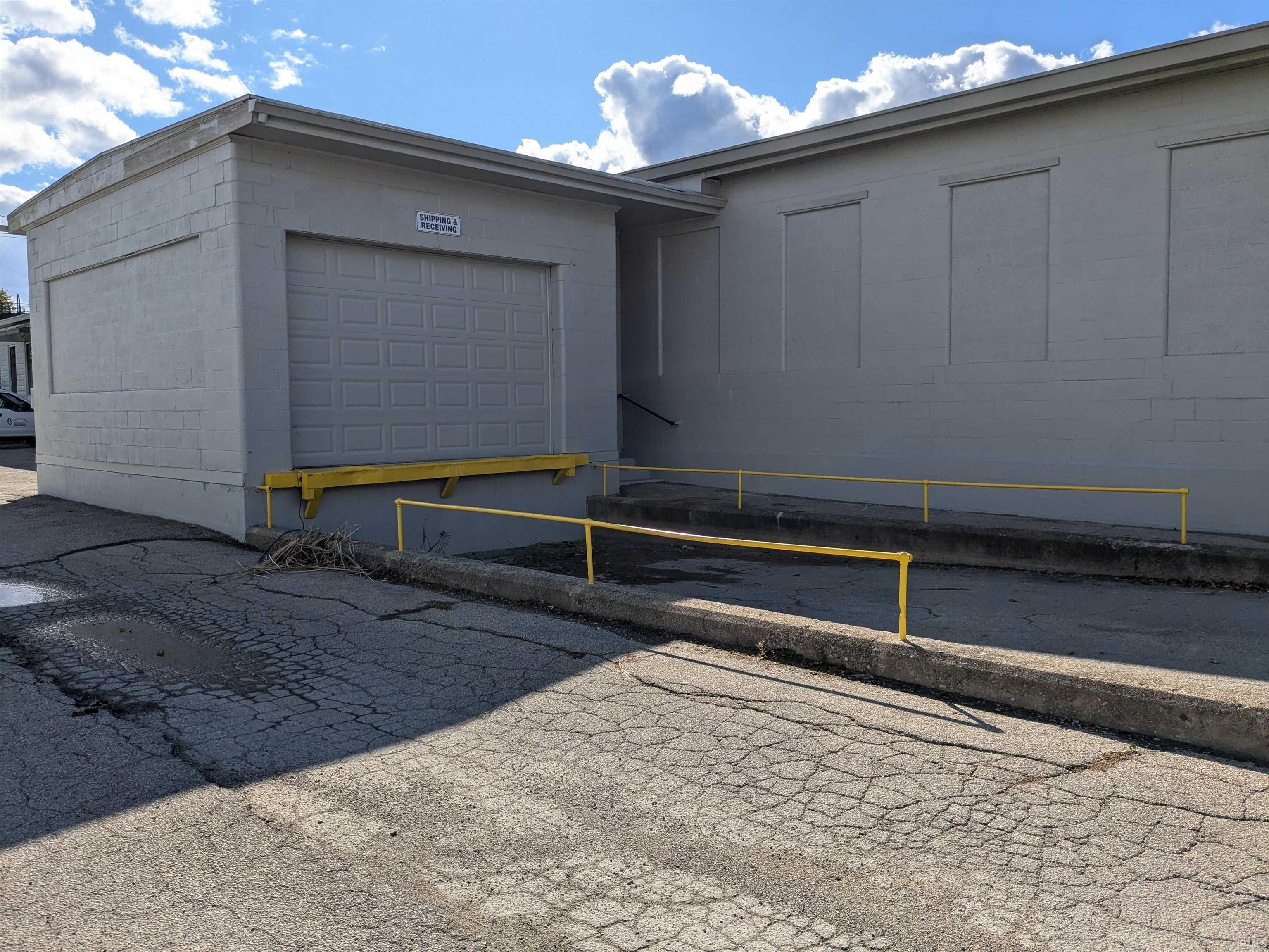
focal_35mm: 27
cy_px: 476
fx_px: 990
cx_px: 634
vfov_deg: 51.4
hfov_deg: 65.3
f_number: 1.73
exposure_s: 1/3891
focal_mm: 4.38
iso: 54
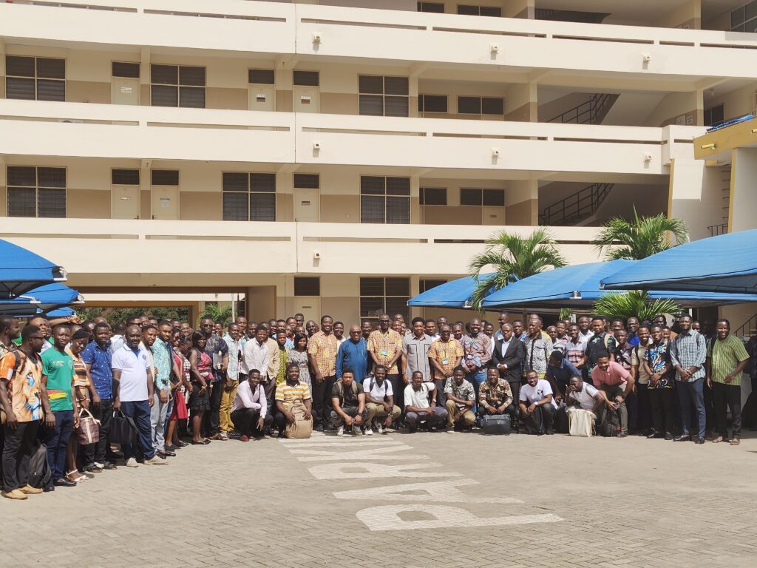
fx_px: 1093
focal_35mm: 50
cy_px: 284
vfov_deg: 29.1
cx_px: 378
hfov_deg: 38.2
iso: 50
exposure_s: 1/1190
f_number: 1.88
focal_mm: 5.56
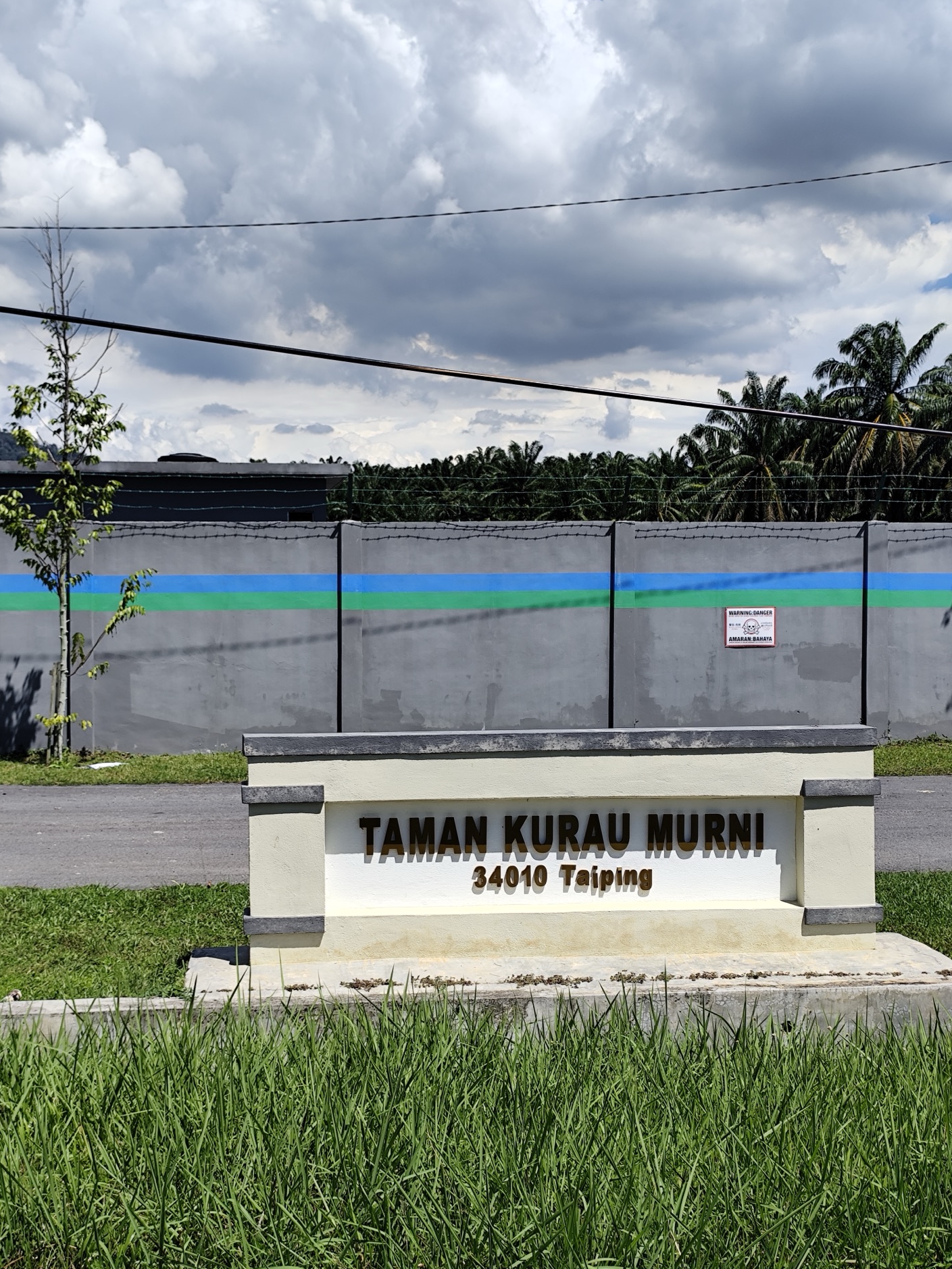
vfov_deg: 40.4
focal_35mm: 47
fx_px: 1724
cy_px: 642
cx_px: 470
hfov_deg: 30.9
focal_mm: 6.14
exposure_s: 1/1421
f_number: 1.65
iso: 50
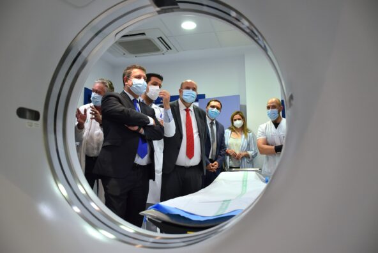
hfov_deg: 61.9
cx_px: 189
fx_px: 315
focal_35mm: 30
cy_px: 126
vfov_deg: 43.7
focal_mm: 20
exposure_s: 1/60.2
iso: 720
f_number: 4
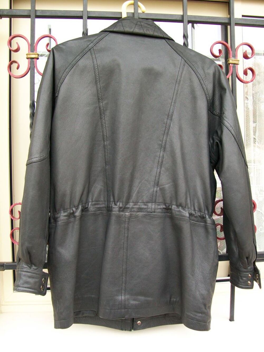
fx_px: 346
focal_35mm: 34
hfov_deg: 41.8
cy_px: 176
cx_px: 132
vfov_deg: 54.0
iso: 110
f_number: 2.7
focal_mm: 6.1
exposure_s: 1/60
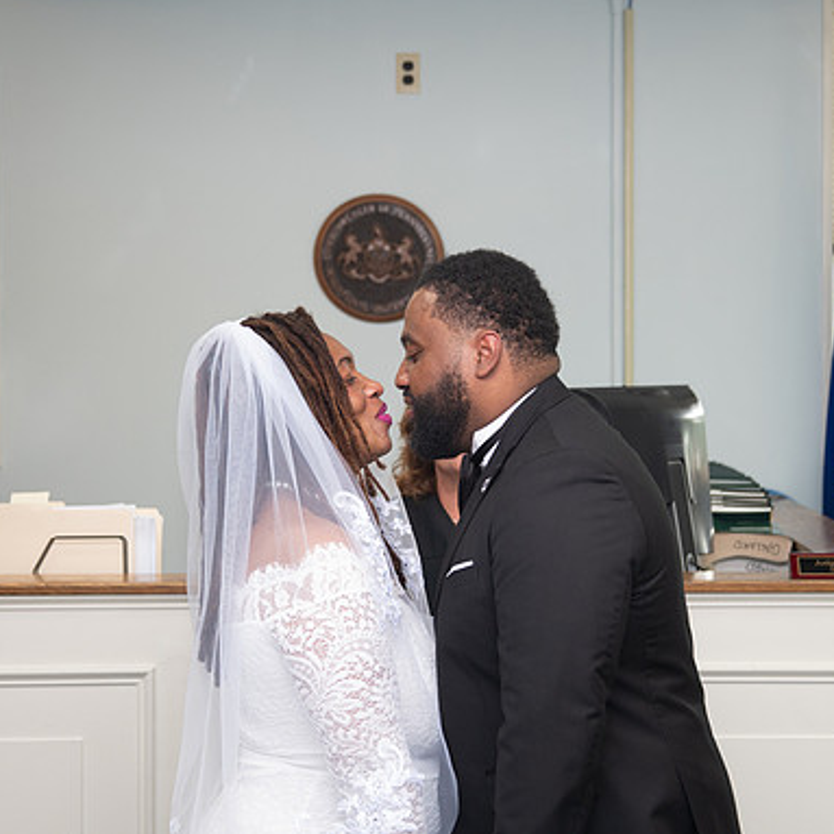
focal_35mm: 94
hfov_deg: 18.5
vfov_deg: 18.5
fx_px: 2562
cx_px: 453
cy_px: 417
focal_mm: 70
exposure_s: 1/160
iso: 1000
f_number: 4.9
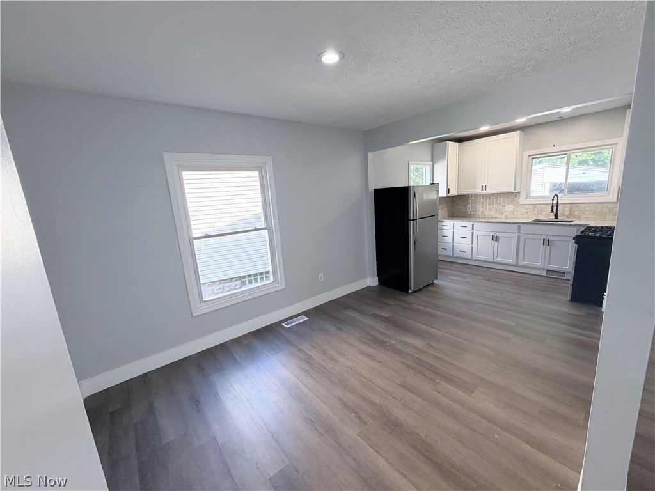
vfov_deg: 85.7
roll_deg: +4.2
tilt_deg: -11.1
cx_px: 328
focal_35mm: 14
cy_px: 246
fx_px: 265
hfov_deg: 102.1
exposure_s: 1/120
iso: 160
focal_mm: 2.22
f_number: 2.2
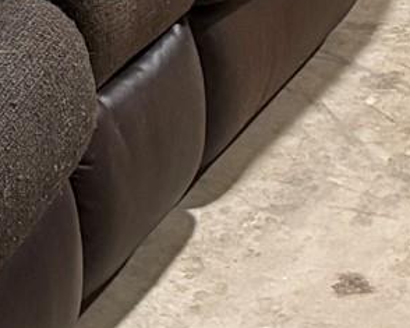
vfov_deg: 8.0
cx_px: 282
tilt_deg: -10.8
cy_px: -502
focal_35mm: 177
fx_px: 2147
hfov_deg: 10.9
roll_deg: +1.2
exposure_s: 1/30
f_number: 1.6
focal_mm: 5.96
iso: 500
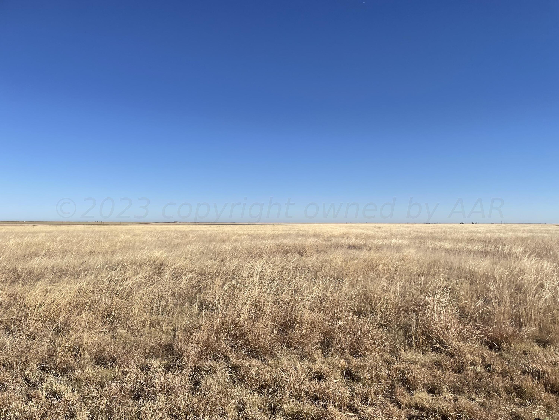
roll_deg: -1.5
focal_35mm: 26
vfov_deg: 53.1
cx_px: 280
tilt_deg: -0.2
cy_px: 210
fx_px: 420
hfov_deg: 67.3
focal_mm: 4.2
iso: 32
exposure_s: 1/5291
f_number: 1.6
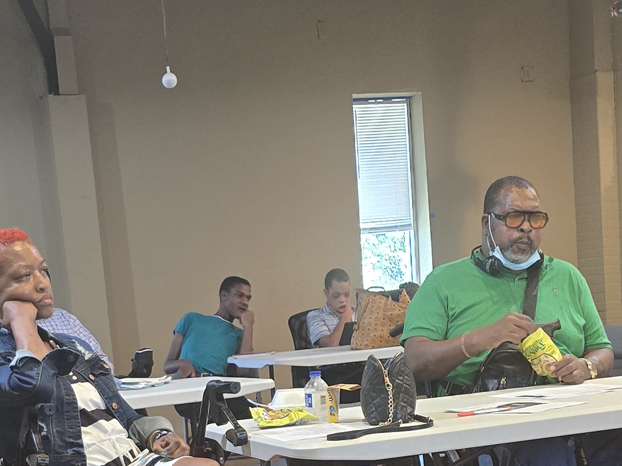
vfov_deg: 18.7
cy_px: 509
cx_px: 233
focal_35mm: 76
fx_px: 1365
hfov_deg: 25.6
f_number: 1.7
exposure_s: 1/120
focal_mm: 6.3
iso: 1000
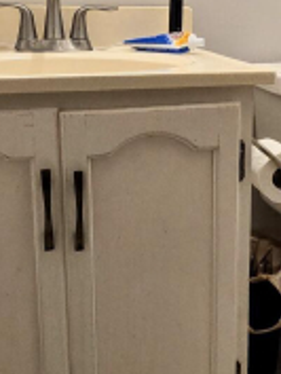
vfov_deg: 38.2
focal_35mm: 49
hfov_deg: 29.4
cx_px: 201
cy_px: 109
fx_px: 530
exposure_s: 1/60
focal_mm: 2.2
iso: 400
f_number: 2.2
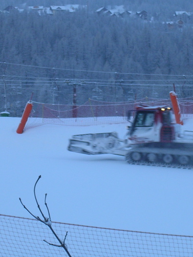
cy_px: 106
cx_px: 90
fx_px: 1428
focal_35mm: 192
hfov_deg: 7.7
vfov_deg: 10.3
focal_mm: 17.4
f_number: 4.9
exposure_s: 1/46.2
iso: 50
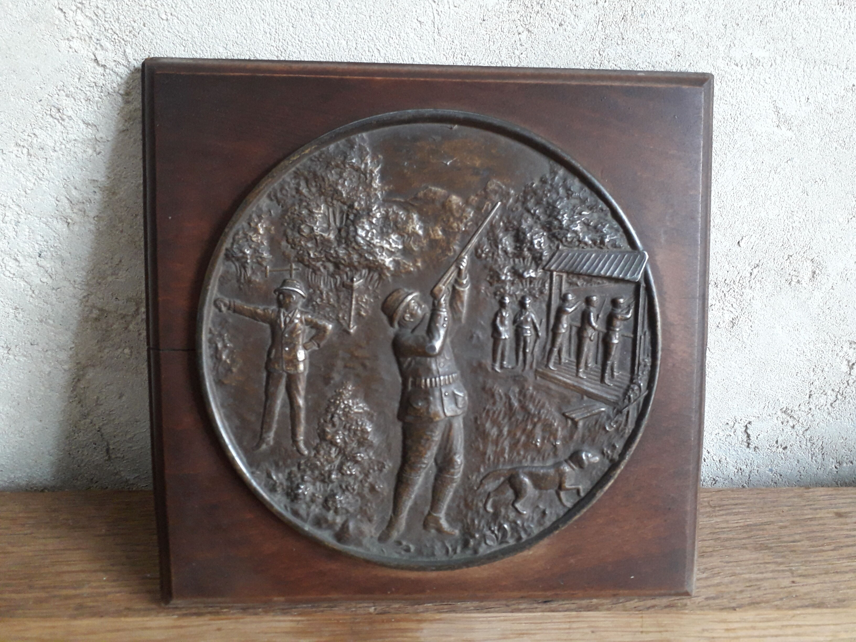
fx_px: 668
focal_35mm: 27
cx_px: 428
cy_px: 321
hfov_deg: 65.3
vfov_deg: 51.4
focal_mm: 3.6
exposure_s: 1/33
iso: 200
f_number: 1.9
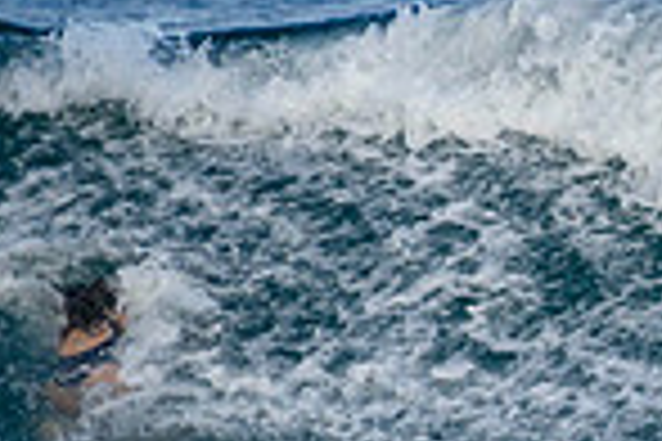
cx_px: 1265
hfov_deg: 0.7
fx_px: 57994
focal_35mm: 3154
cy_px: 322
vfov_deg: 0.4
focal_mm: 800
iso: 1400
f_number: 11
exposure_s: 1/1600
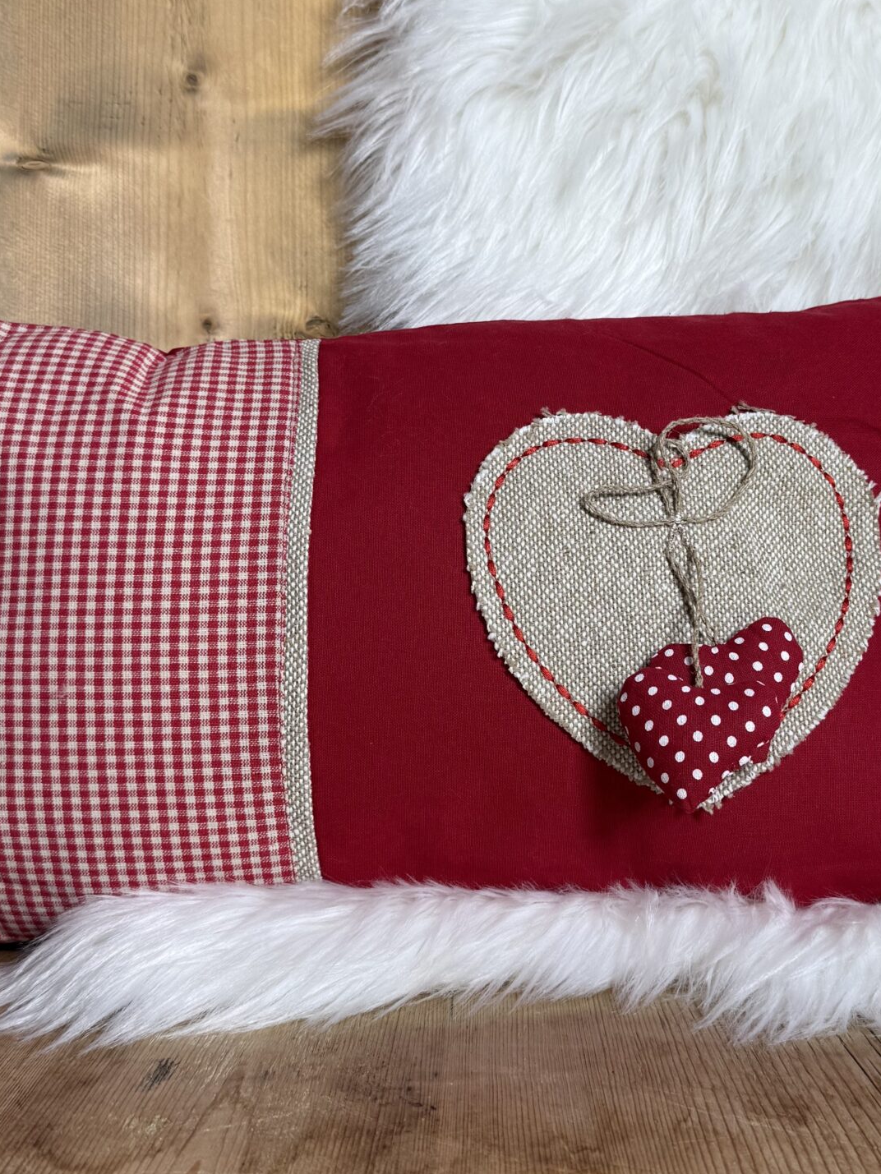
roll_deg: -1.4
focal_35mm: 43
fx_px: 1459
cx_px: 536
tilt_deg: +0.4
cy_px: 573
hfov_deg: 33.5
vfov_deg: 43.8
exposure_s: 1/121
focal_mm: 6.76
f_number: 1.78
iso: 50
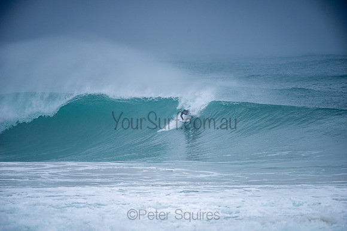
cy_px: 116
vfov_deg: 2.8
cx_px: 174
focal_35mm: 500
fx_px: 4820
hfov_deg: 4.1
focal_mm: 500
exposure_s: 1/1000
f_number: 5.6
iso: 250
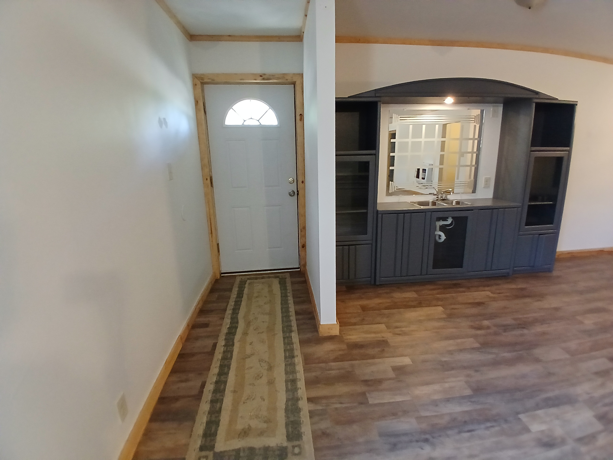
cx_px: 306
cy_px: 230
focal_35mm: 17
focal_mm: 1.4
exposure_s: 1/24
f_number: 2.2
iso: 400
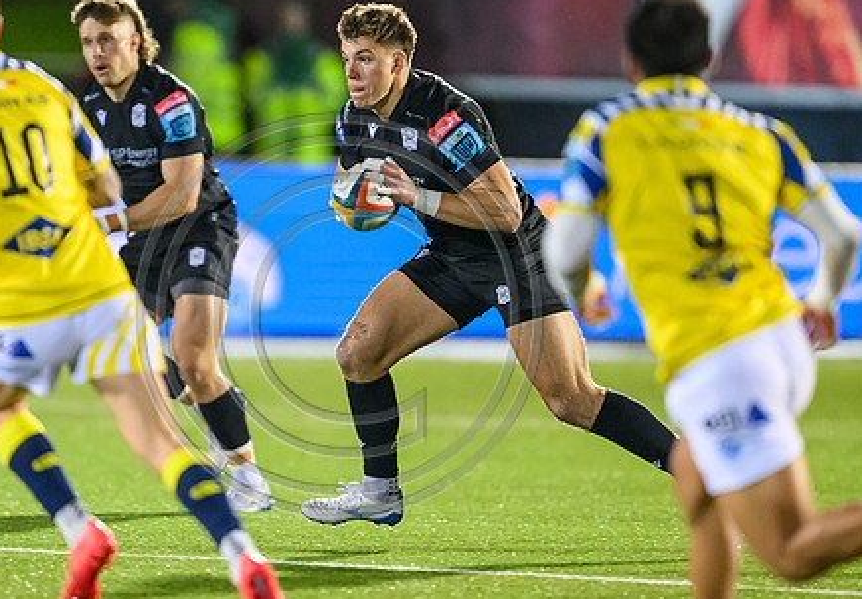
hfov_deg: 2.7
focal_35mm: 753
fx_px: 18268
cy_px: 303
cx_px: 335
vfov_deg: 1.9
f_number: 2.8
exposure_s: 1/1000
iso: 8000
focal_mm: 400
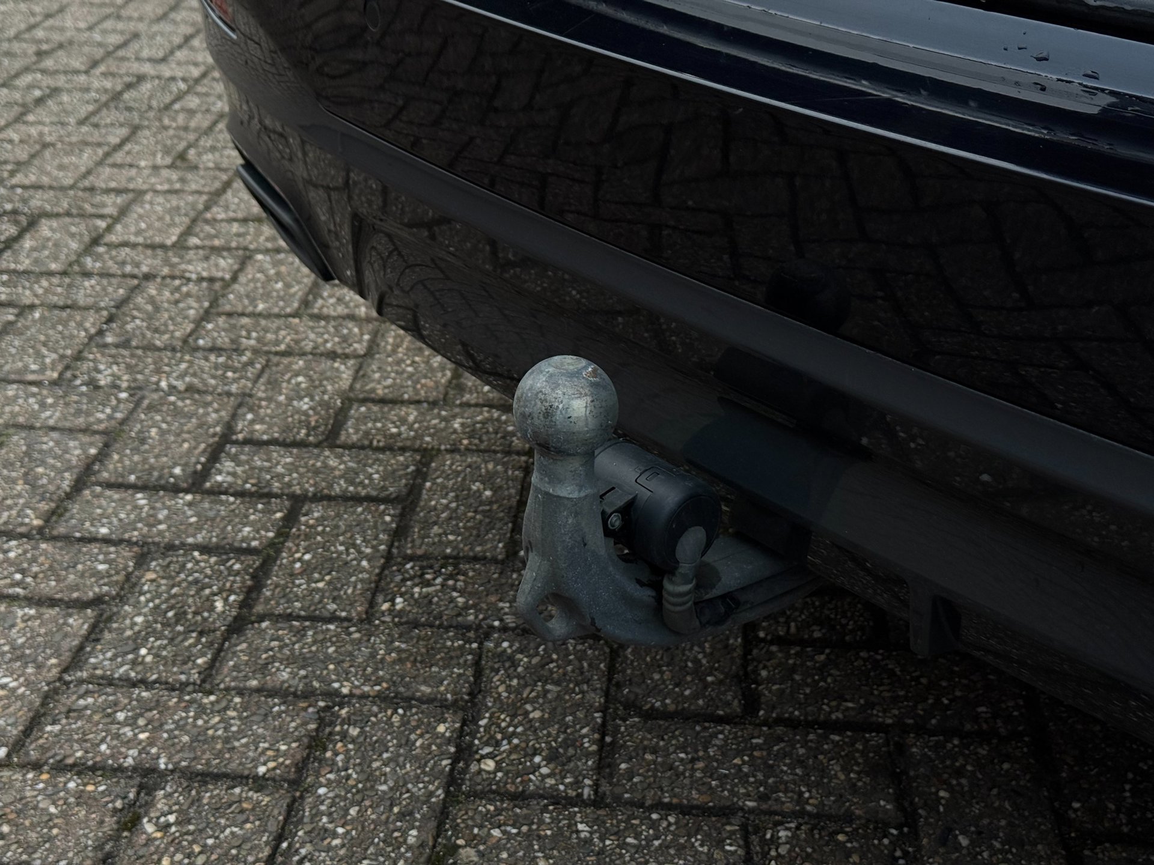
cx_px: 577
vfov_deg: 30.3
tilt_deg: -26.3
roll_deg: -0.8
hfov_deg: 39.7
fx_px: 1600
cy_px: 432
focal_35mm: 48
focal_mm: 6.76
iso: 160
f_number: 1.78
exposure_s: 1/150
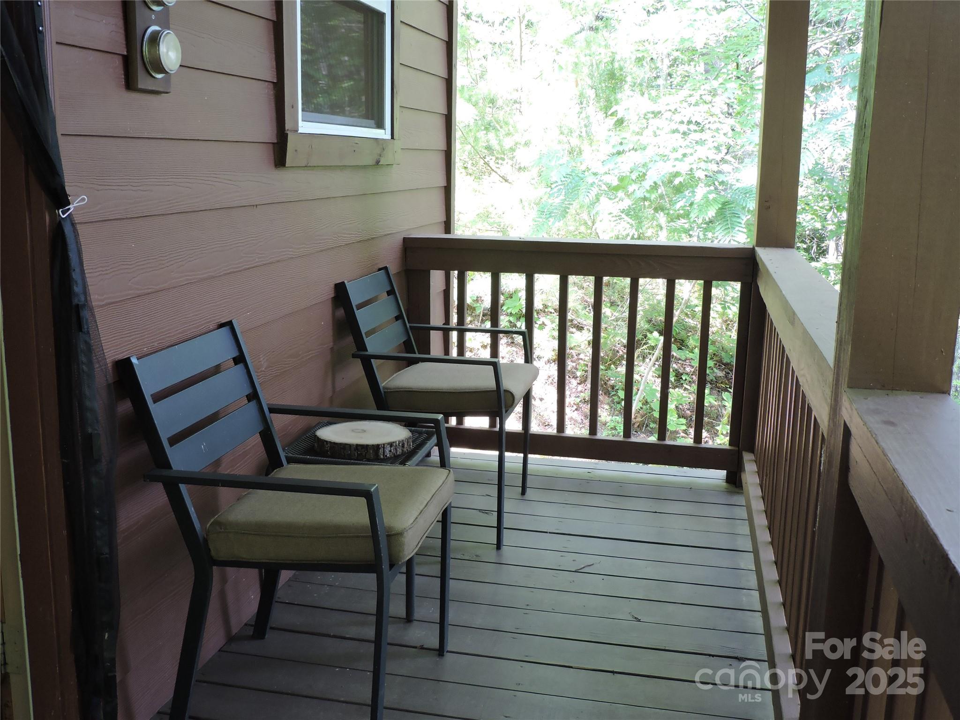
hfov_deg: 52.6
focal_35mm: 35
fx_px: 971
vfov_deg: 40.7
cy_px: 360
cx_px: 480
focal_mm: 6.2
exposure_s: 1/50
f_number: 3.3
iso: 250
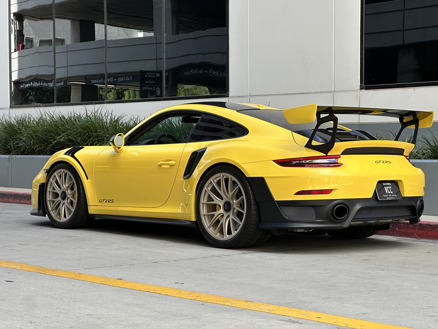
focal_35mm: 77
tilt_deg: -0.5
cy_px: 164
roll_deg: +0.1
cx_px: 219
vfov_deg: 19.1
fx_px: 974
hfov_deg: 25.3
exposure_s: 1/99
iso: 32
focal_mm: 9
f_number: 2.8
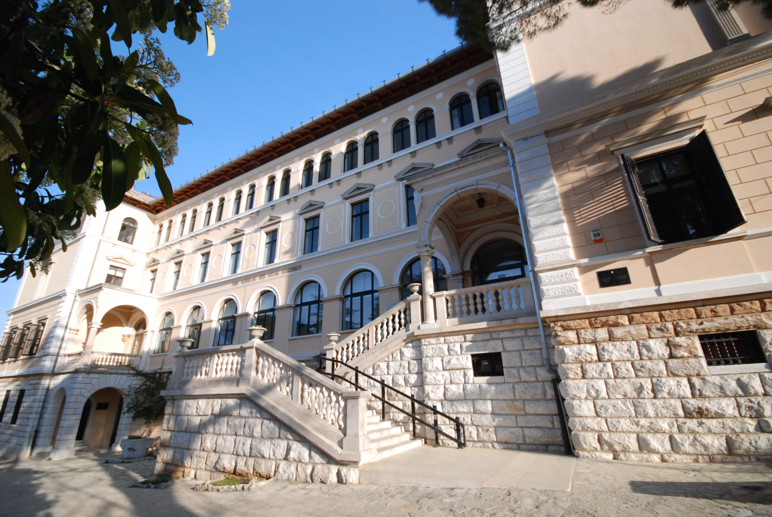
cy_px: 258
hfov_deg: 100.3
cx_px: 386
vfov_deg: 77.5
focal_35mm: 15
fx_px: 322
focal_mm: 10
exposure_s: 1/250
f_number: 8
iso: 800
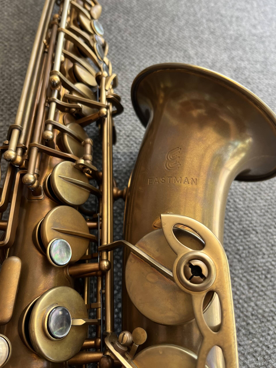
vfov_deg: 67.3
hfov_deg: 53.1
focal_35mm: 26
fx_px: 276
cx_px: 138
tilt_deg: -61.1
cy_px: 184
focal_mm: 5.1
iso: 125
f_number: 1.6
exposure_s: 1/120
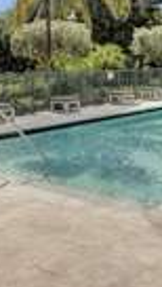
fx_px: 448
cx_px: 0
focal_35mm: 59
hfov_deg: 19.9
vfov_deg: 34.1
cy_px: 49
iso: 100
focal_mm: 16
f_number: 5
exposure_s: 1/500
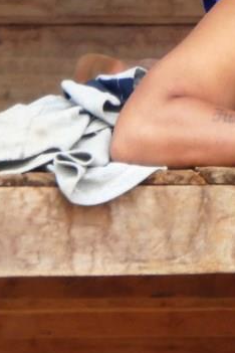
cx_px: 328
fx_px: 13815
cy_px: 13
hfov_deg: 1.0
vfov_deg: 1.5
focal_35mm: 1411
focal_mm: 83.4
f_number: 6
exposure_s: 1/100
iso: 160
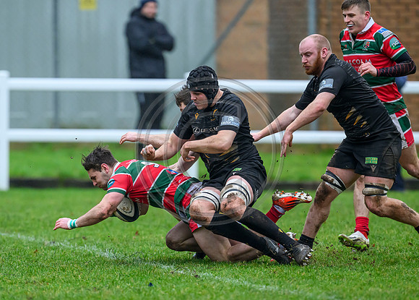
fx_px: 6484
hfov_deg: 3.7
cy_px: 190
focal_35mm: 545
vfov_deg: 2.6
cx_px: 193
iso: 3200
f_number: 3.5
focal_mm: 400
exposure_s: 1/2000
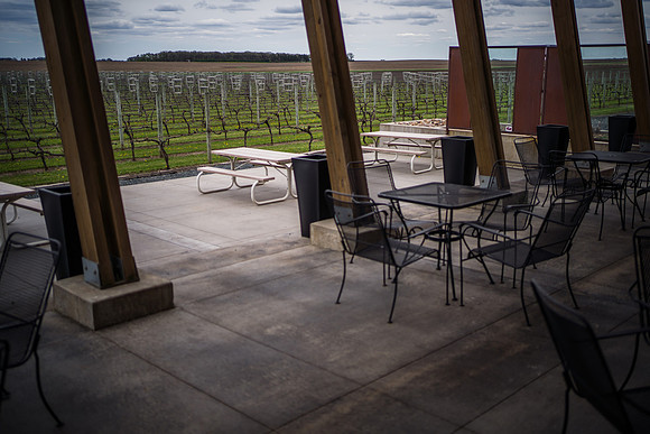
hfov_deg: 53.2
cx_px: 325
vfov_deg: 36.9
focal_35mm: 36
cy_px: 220
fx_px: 649
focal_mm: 35
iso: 125
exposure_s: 1/2500
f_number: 1.8
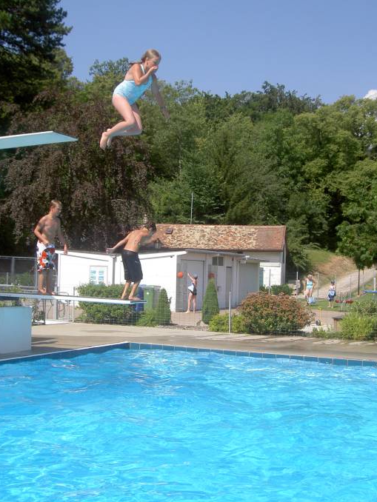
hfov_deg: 31.5
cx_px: 179
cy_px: 224
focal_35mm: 46
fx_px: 668
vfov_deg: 41.2
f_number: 4.7
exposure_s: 1/640
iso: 100
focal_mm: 8
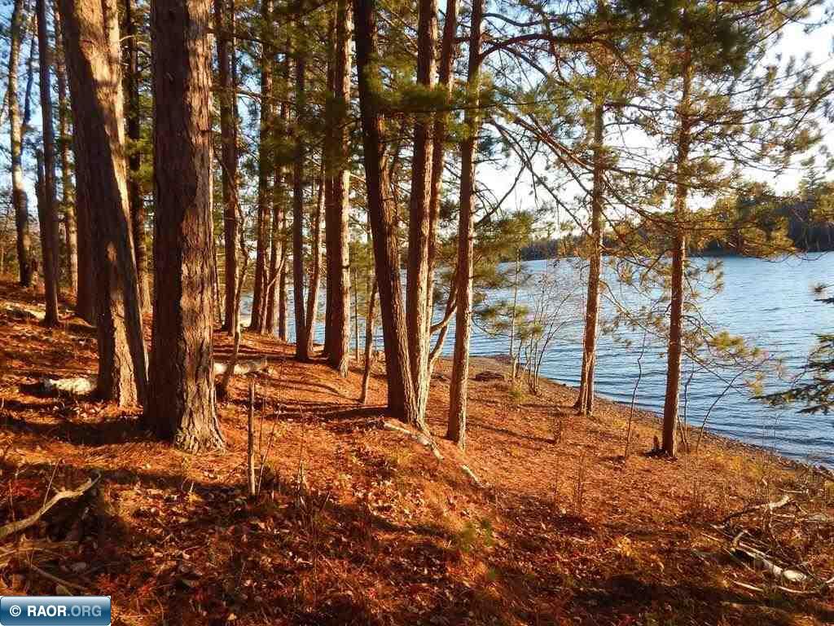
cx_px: 417
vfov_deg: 61.1
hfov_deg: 76.4
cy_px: 313
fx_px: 530
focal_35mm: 22
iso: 125
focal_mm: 4
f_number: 3
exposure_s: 1/160
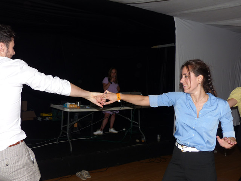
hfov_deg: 51.4
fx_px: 251
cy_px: 90
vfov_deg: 39.7
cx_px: 120
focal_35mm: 36
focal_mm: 6.4
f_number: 2.8
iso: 100
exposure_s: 1/80
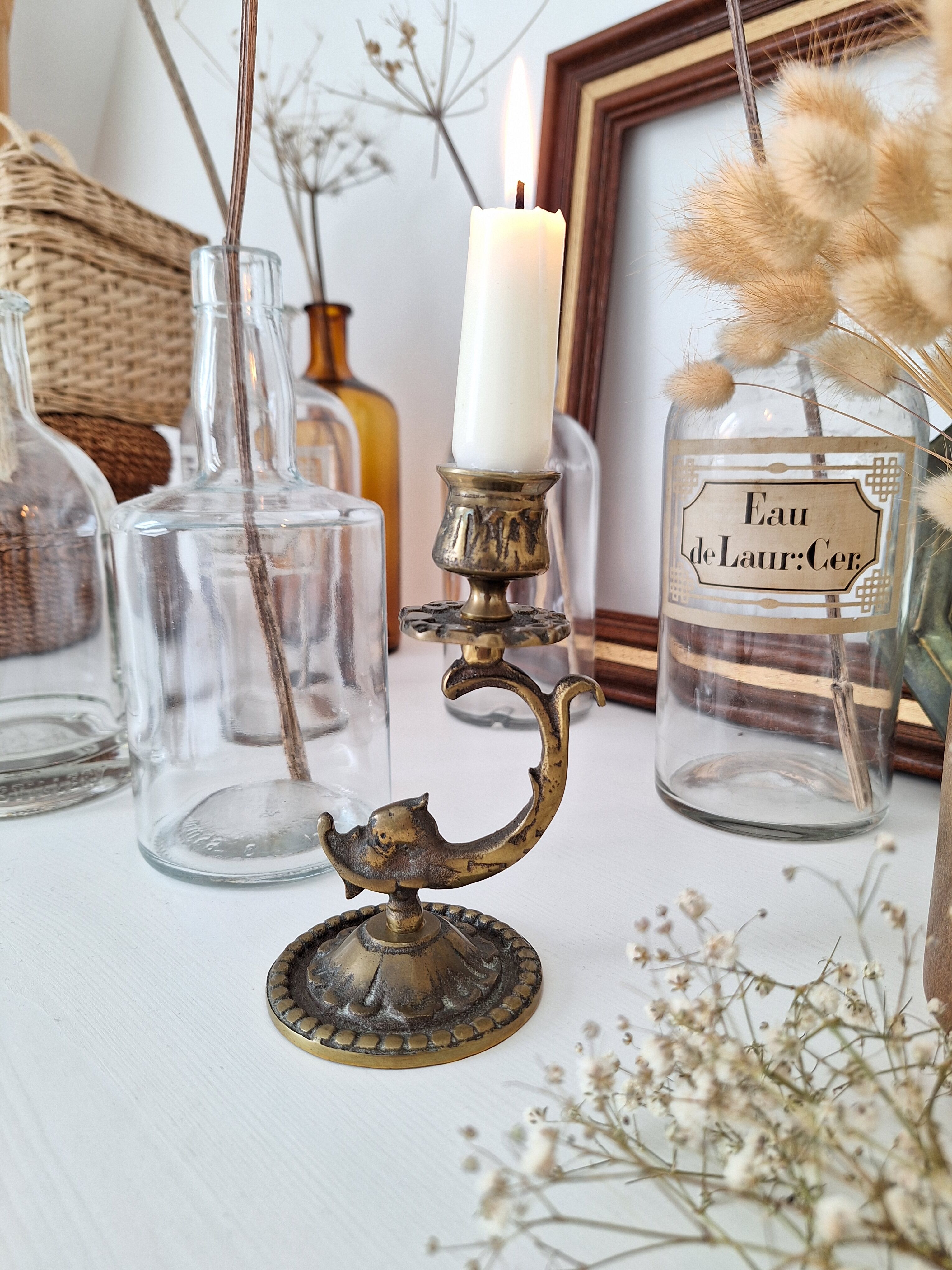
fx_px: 843
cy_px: 635
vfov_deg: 73.9
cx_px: 476
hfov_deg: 58.9
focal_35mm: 23
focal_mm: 5.54
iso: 50
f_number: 1.8
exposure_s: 1/40
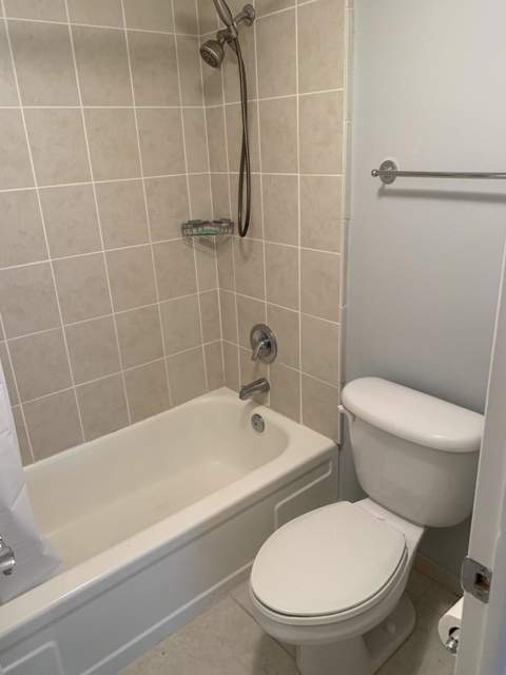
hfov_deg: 53.1
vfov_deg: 67.3
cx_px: 253
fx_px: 507
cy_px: 338
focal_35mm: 26
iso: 100
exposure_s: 1/60
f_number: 1.8
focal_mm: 4.25
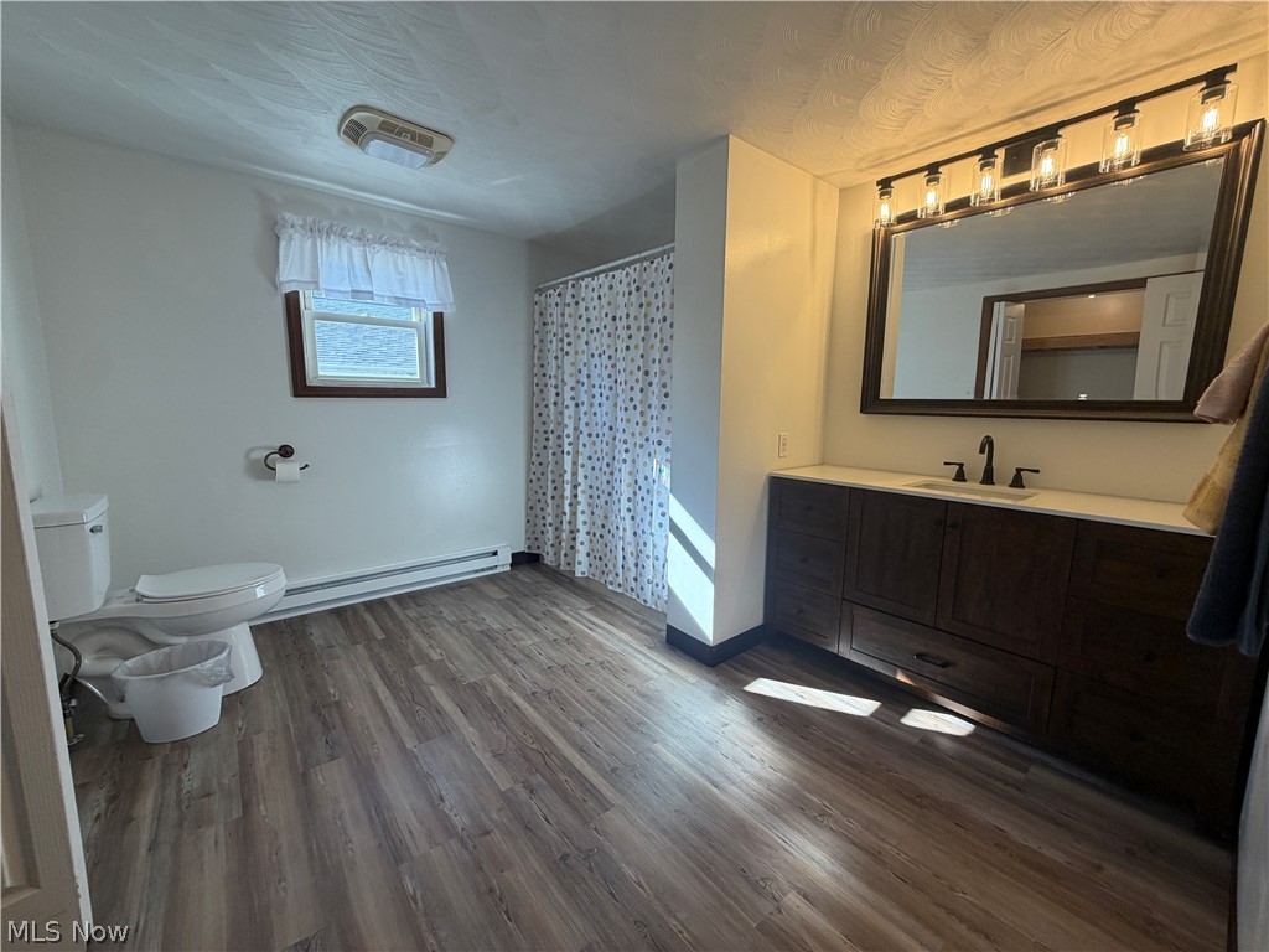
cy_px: 476
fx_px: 513
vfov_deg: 85.7
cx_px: 634
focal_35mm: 14
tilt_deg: -8.1
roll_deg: +0.1
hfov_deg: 102.1
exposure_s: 1/120
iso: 64
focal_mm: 2.22
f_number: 2.2
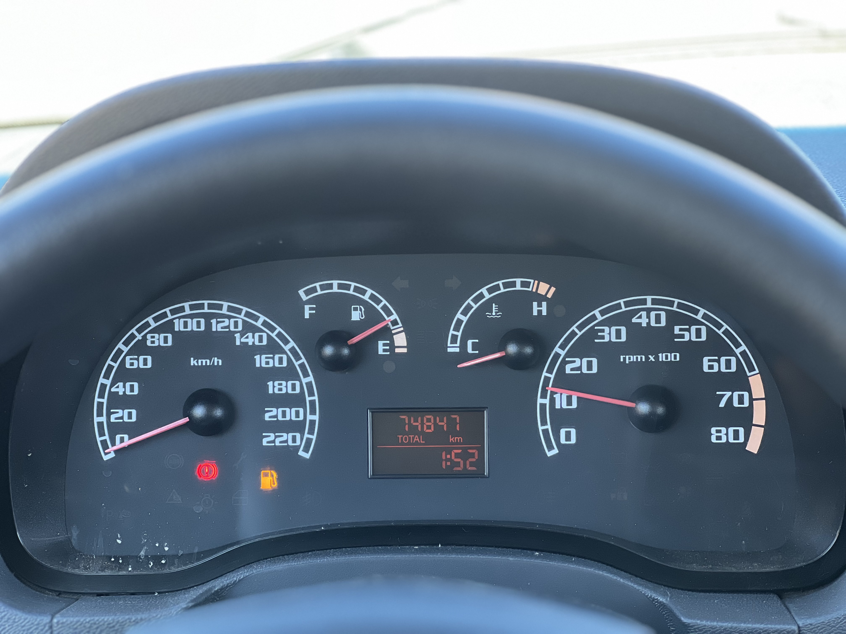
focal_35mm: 77
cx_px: 423
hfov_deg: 25.3
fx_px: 1882
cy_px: 317
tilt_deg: -15.9
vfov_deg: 19.1
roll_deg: -2.2
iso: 160
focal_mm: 9
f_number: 2.8
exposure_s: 1/40
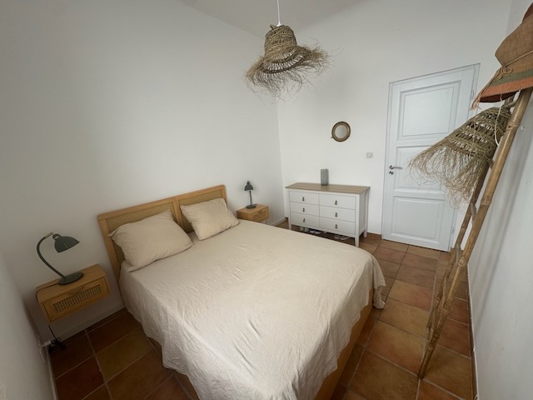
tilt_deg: -14.0
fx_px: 216
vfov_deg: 85.7
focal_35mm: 14
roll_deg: +5.4
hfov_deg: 102.1
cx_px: 266
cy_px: 200
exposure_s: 1/128
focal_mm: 2.22
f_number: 2.2
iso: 40
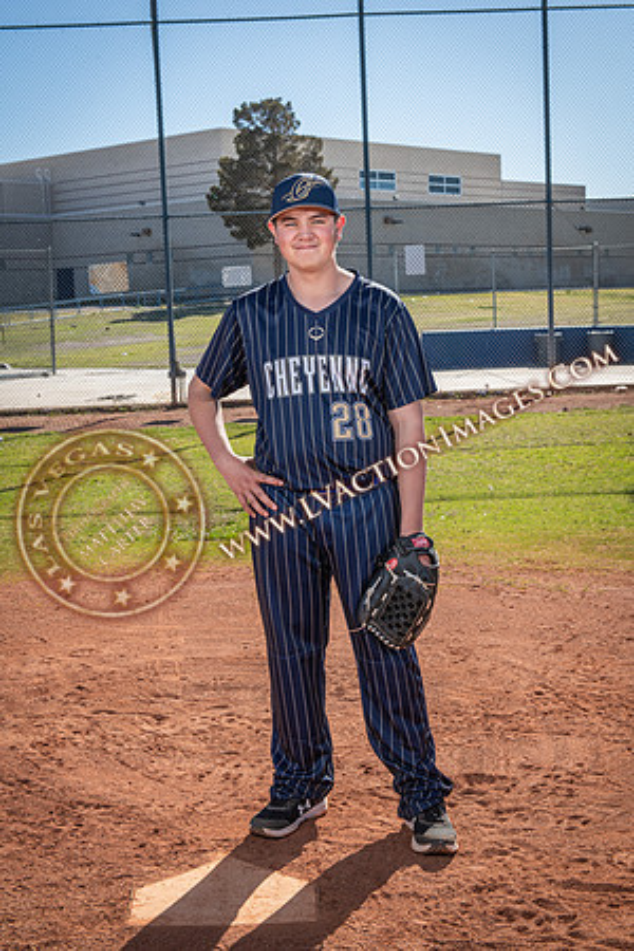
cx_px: 317
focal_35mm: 52
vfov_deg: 38.2
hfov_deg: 26.0
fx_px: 1374
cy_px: 476
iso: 200
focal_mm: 52
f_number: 8
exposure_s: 1/250
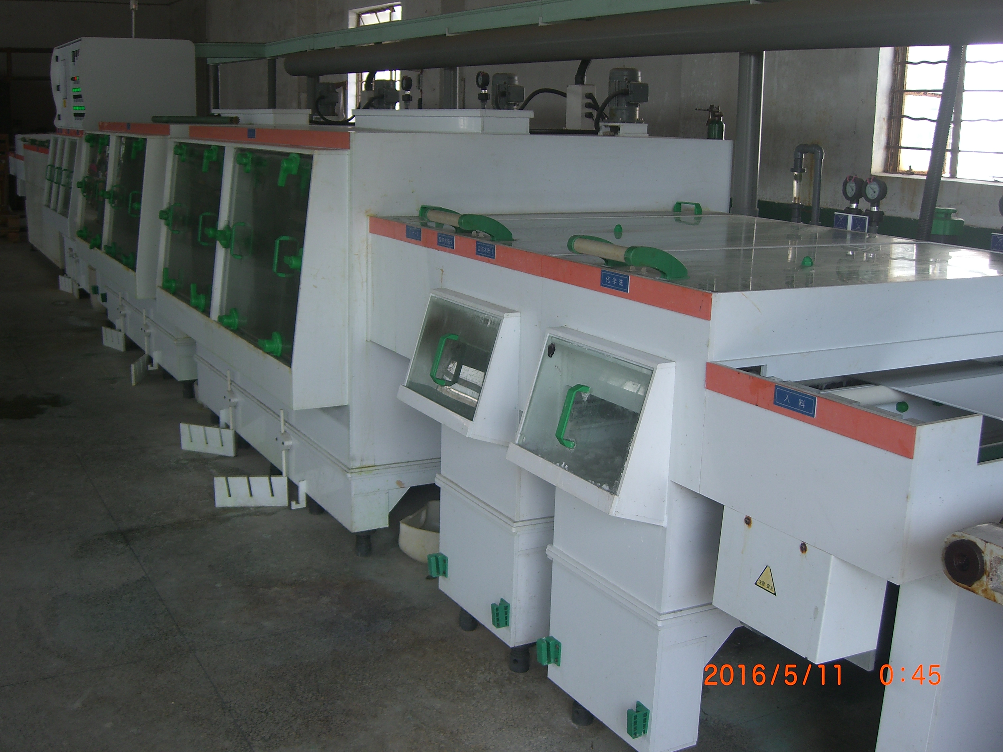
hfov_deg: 49.0
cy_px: 376
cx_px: 502
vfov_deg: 37.7
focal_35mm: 38
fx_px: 1101
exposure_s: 1/80
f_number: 2.8
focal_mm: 7.9
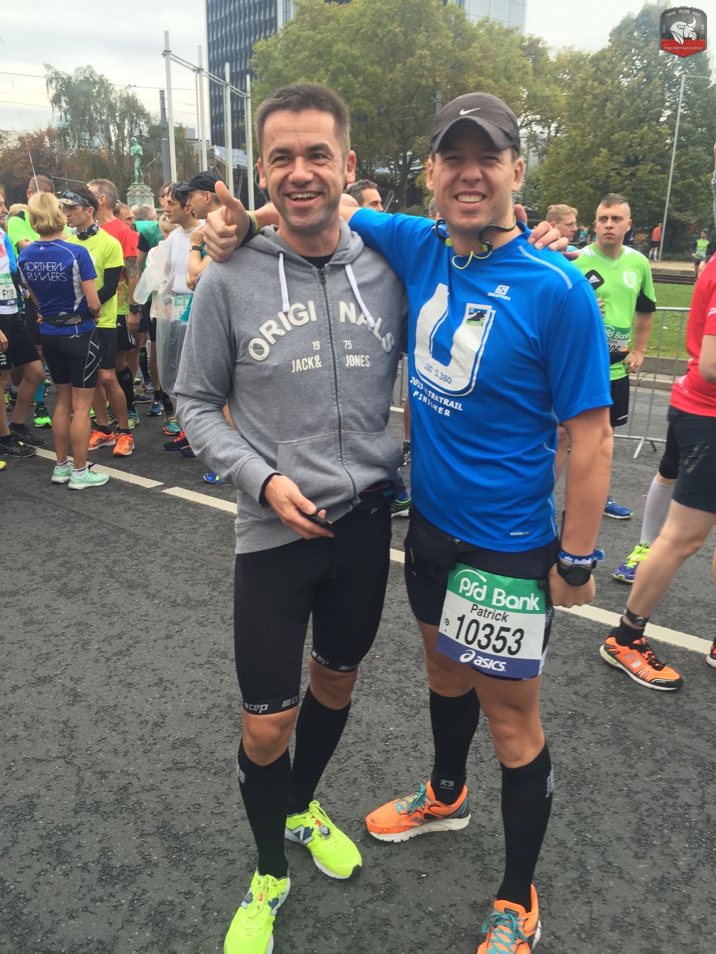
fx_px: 800
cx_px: 358
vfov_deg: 61.7
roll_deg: -2.7
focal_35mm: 29
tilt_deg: -10.8
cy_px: 477
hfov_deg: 48.2
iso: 40
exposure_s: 1/100
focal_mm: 4.15
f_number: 2.2
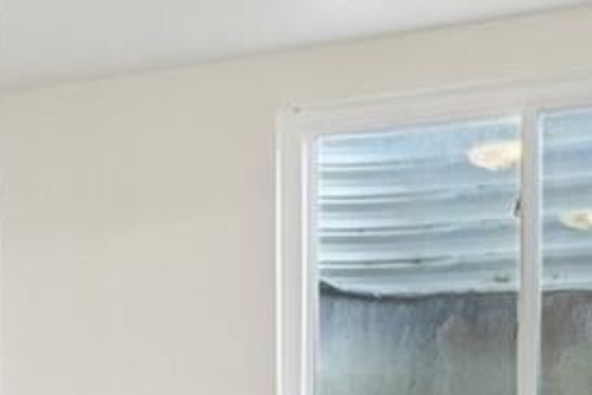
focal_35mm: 87
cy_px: 453
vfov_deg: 15.2
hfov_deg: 15.2
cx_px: -785
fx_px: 1431
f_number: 8
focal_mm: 10
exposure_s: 1/6
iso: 400
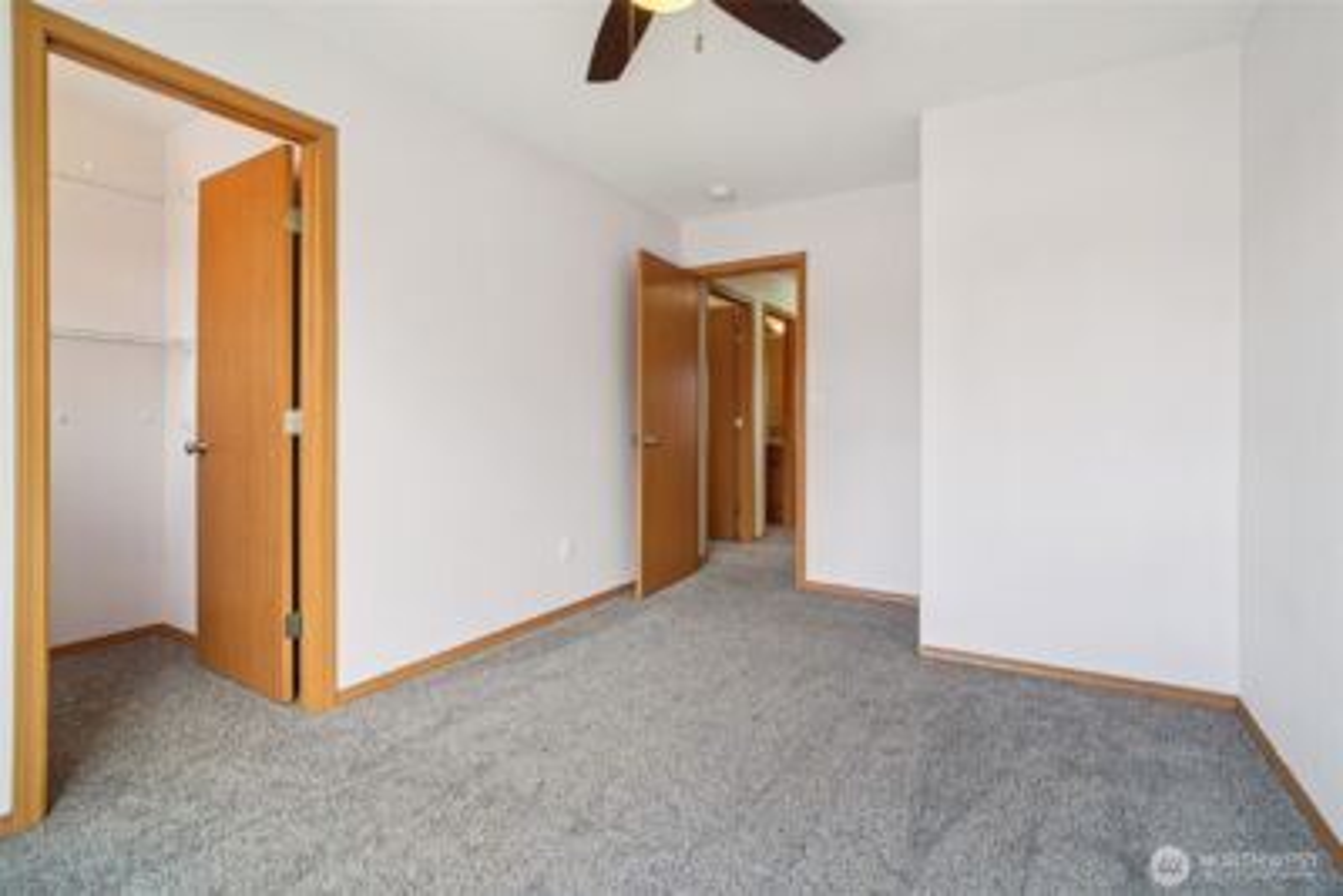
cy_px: 448
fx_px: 597
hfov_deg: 96.7
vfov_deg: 73.8
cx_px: 672
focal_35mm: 16
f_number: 8
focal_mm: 16
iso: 1600
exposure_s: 1/60
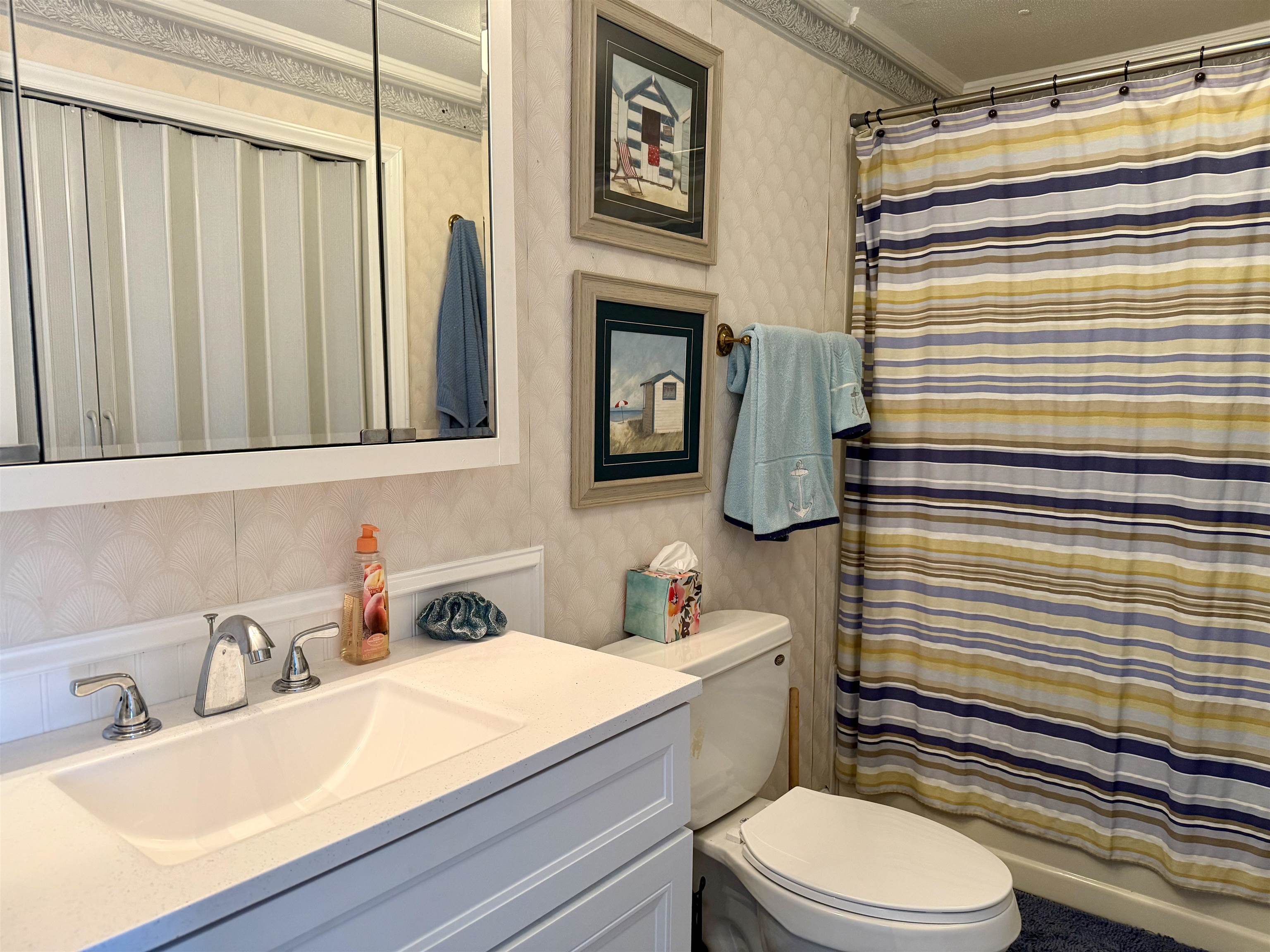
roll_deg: +0.4
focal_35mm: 24
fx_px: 881
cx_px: 635
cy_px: 476
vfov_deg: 56.8
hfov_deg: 71.6
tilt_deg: -6.0
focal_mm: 6.76
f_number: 1.78
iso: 250
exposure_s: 1/60
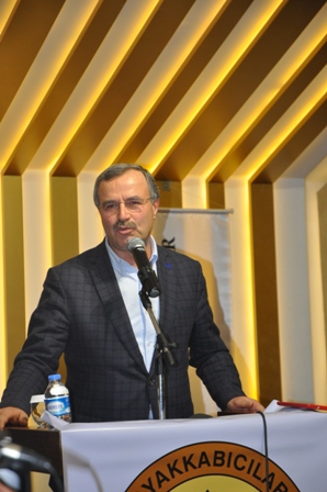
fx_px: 1433
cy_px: 246
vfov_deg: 19.5
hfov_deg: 13.0
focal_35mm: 105
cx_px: 164
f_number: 4.5
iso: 800
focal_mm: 70
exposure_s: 1/60
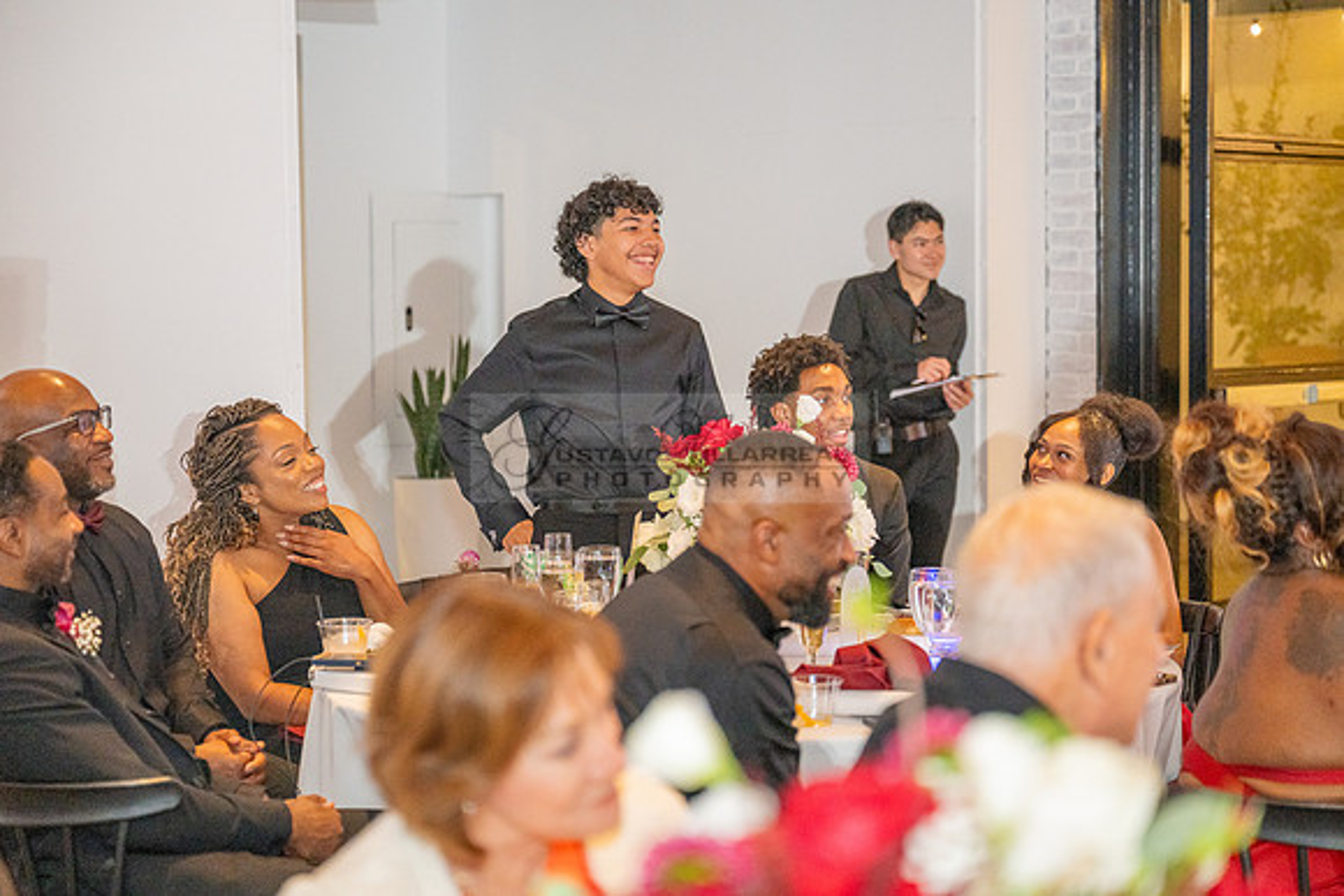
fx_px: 2614
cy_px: 448
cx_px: 672
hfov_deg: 28.8
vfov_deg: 19.5
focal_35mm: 70
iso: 2000
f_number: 2.8
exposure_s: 1/200
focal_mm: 70
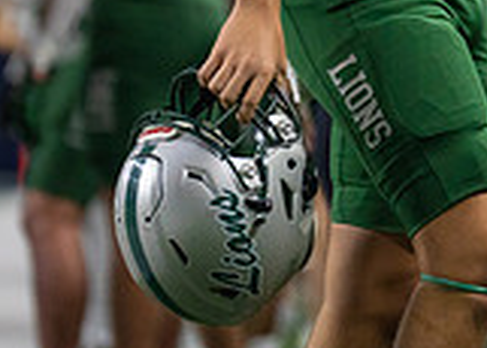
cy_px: -263
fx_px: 10429
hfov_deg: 2.7
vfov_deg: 1.9
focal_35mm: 754
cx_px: 430
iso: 1600
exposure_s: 1/1000
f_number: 2.8
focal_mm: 200
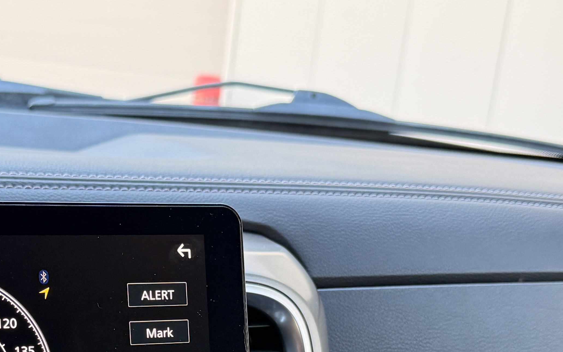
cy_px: 412
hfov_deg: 28.7
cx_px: 112
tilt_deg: -17.7
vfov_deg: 17.8
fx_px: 1074
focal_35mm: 70
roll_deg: -4.5
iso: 200
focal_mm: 6.76
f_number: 1.78
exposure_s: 1/94
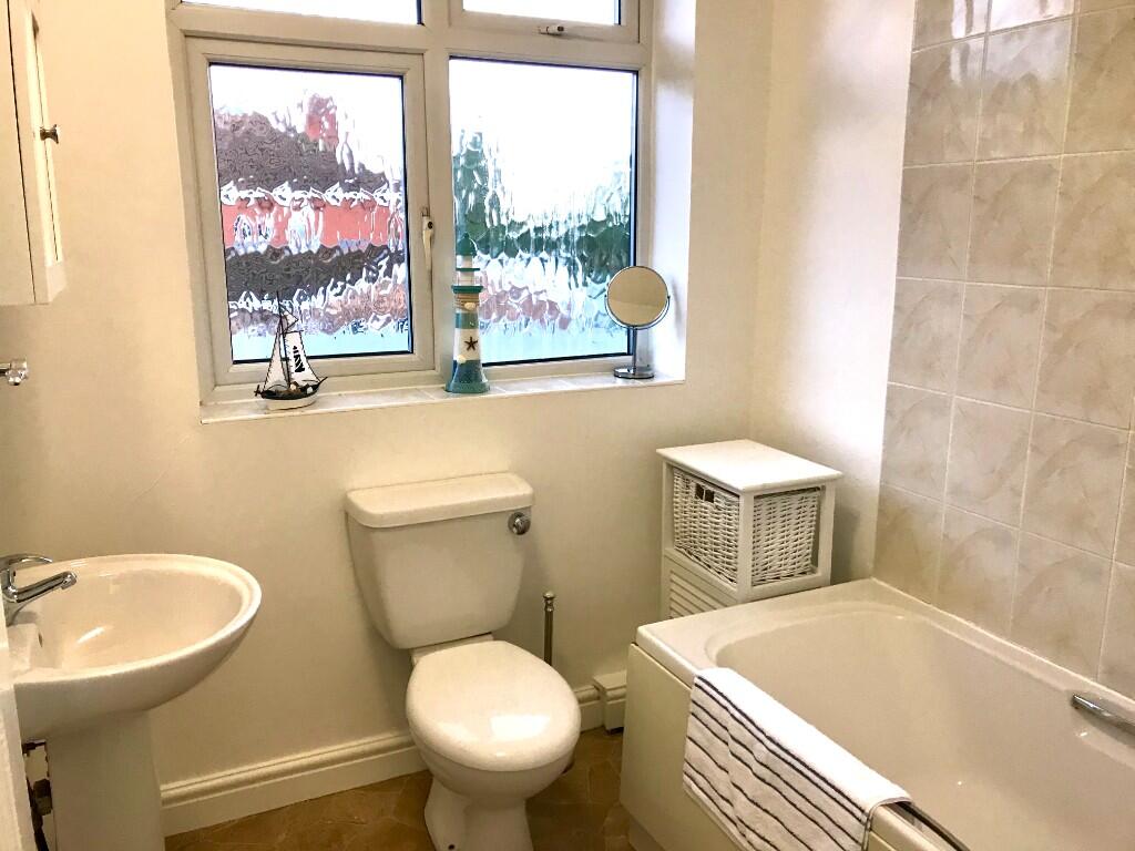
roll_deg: -0.1
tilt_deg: -11.5
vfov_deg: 49.7
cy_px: 426
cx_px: 568
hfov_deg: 63.4
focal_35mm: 28
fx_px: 918
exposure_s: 1/25
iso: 32
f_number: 1.8
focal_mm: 3.99
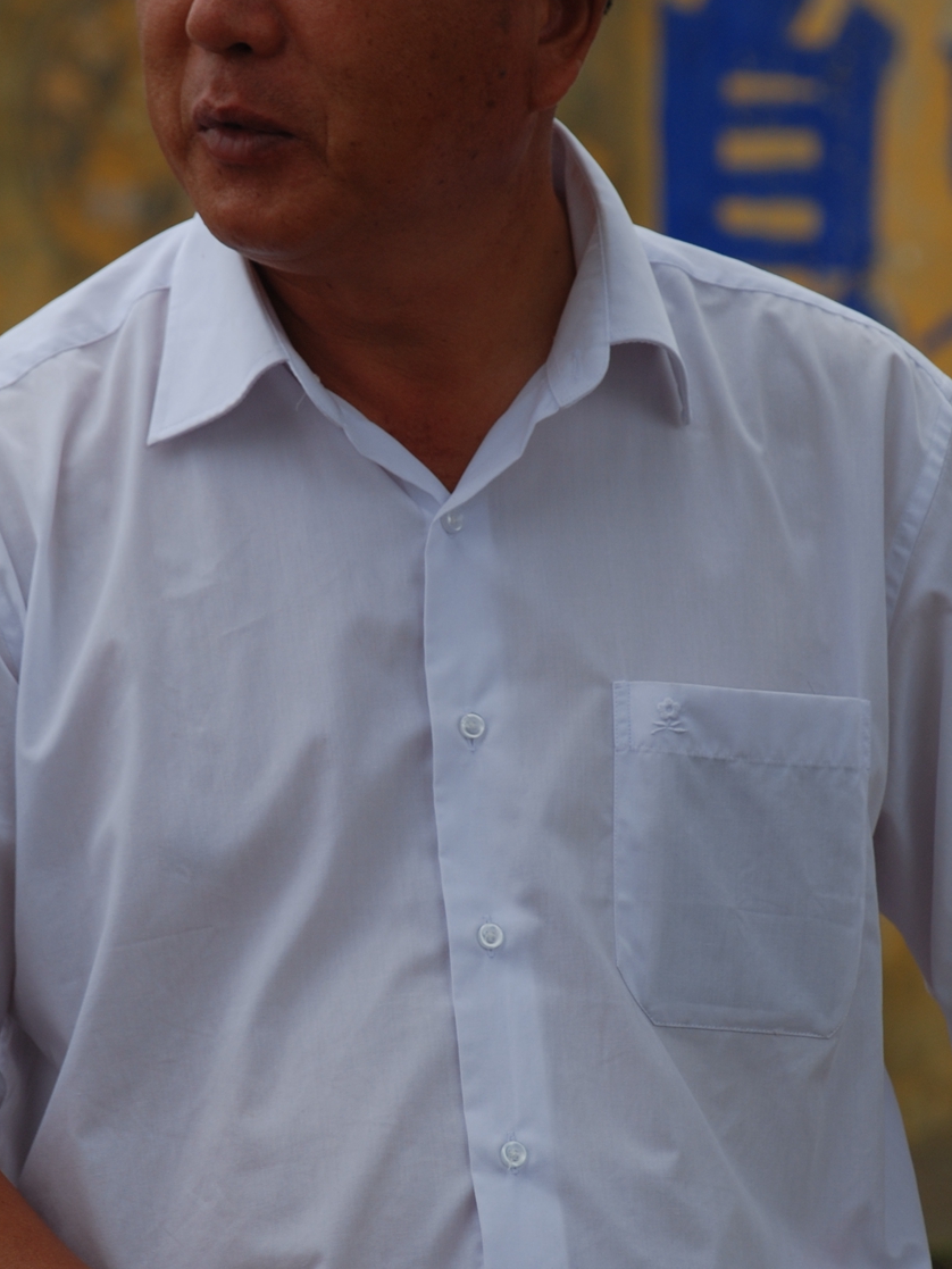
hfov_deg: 6.2
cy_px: 653
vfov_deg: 8.3
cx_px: 390
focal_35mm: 238
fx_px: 8719
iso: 100
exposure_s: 1/80
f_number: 5.6
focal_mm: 95
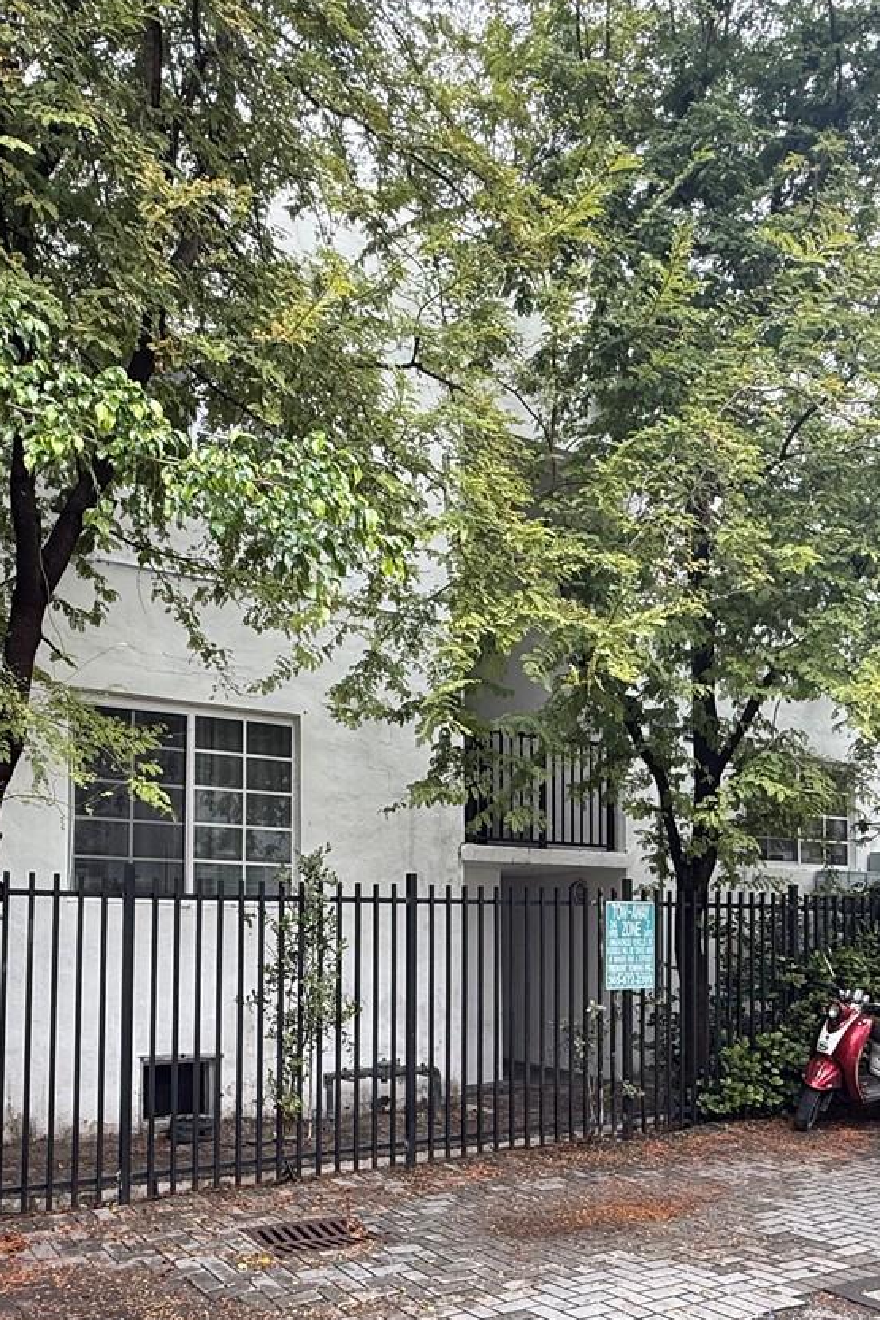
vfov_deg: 63.6
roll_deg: -0.7
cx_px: 338
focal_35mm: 28
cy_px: 893
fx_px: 1026
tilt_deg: +2.2
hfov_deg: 46.1
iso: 64
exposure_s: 1/99
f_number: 2.2
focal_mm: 2.22
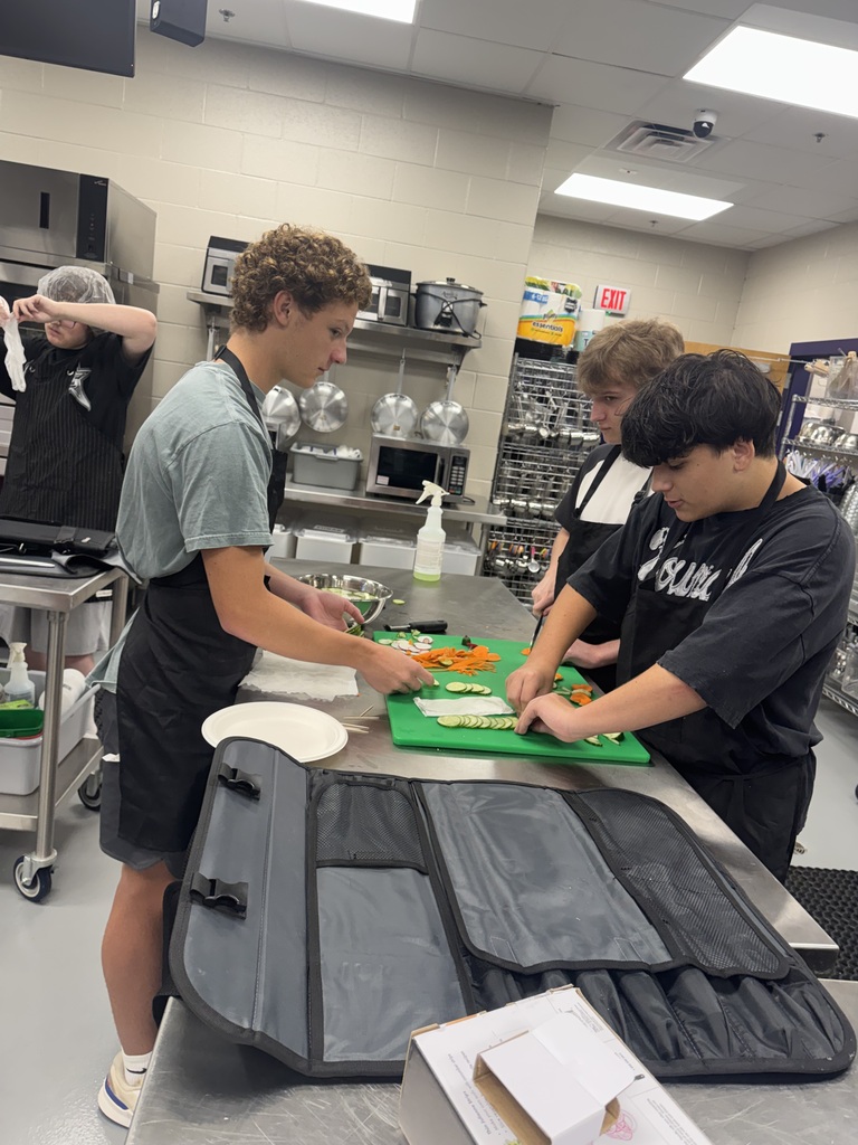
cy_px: 572
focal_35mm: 24
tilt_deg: -12.3
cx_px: 429
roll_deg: -6.9
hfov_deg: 56.8
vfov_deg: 71.6
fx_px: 793
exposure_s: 1/120
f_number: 1.78
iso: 200
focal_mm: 6.76
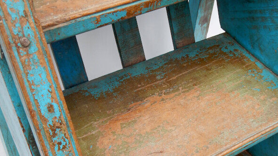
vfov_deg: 23.0
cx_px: 141
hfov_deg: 39.9
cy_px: 98
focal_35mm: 52
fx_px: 383
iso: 125
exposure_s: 1/400
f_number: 3.3
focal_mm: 6.1
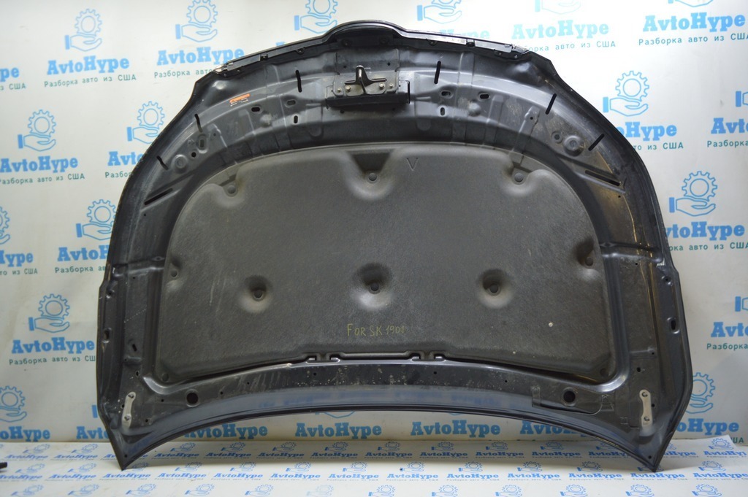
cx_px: 374
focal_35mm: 27
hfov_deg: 67.4
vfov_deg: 47.9
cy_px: 248
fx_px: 561
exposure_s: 1/40
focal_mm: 18
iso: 400
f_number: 3.5
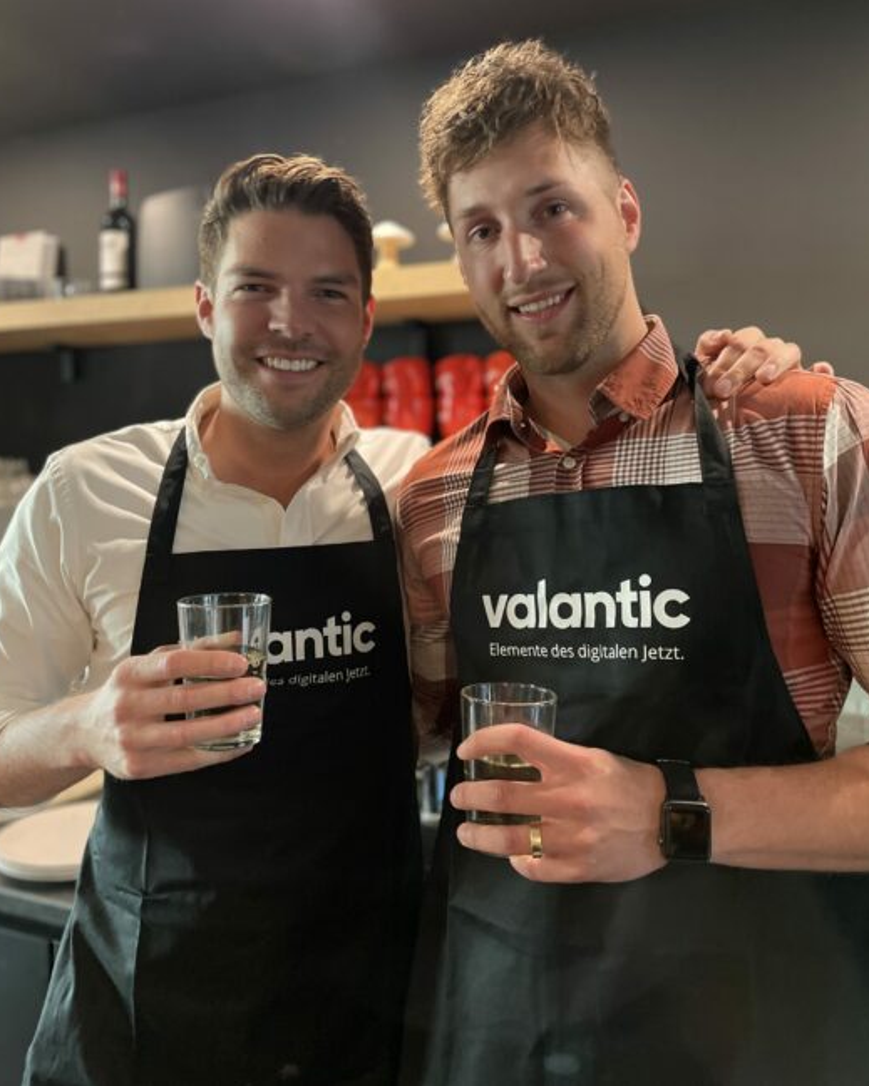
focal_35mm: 28
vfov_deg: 62.1
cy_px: 489
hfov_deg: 51.5
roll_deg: +0.1
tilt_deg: +0.0
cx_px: 429
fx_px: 900
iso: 500
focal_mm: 4.2
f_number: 1.6
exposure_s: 1/25
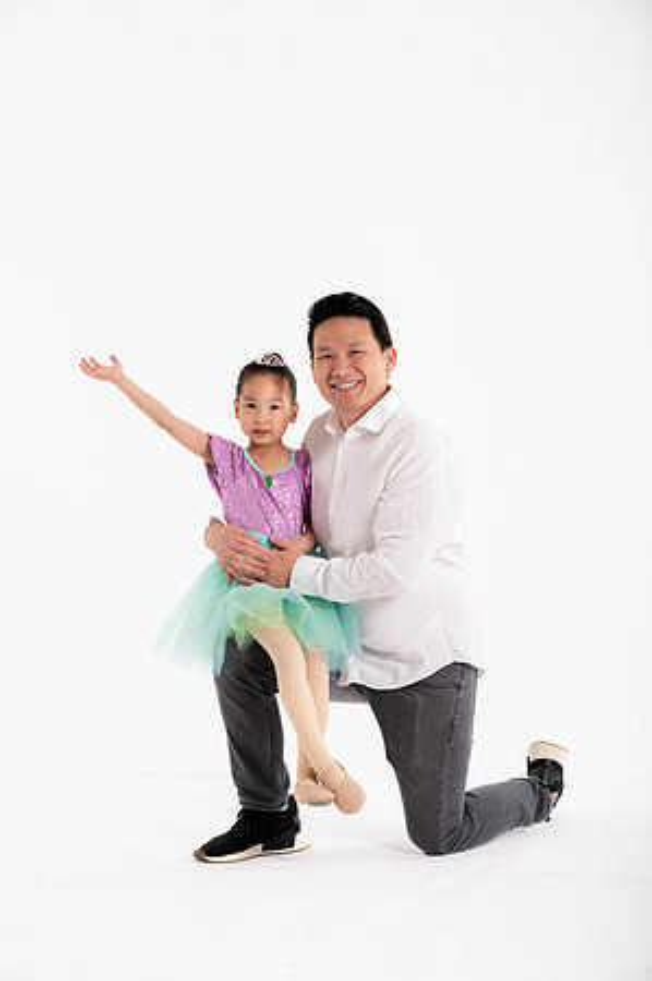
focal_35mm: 70
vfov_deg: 28.9
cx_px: 326
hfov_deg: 19.4
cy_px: 490
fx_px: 1906
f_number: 7.1
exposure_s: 1/200
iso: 400
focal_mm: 70
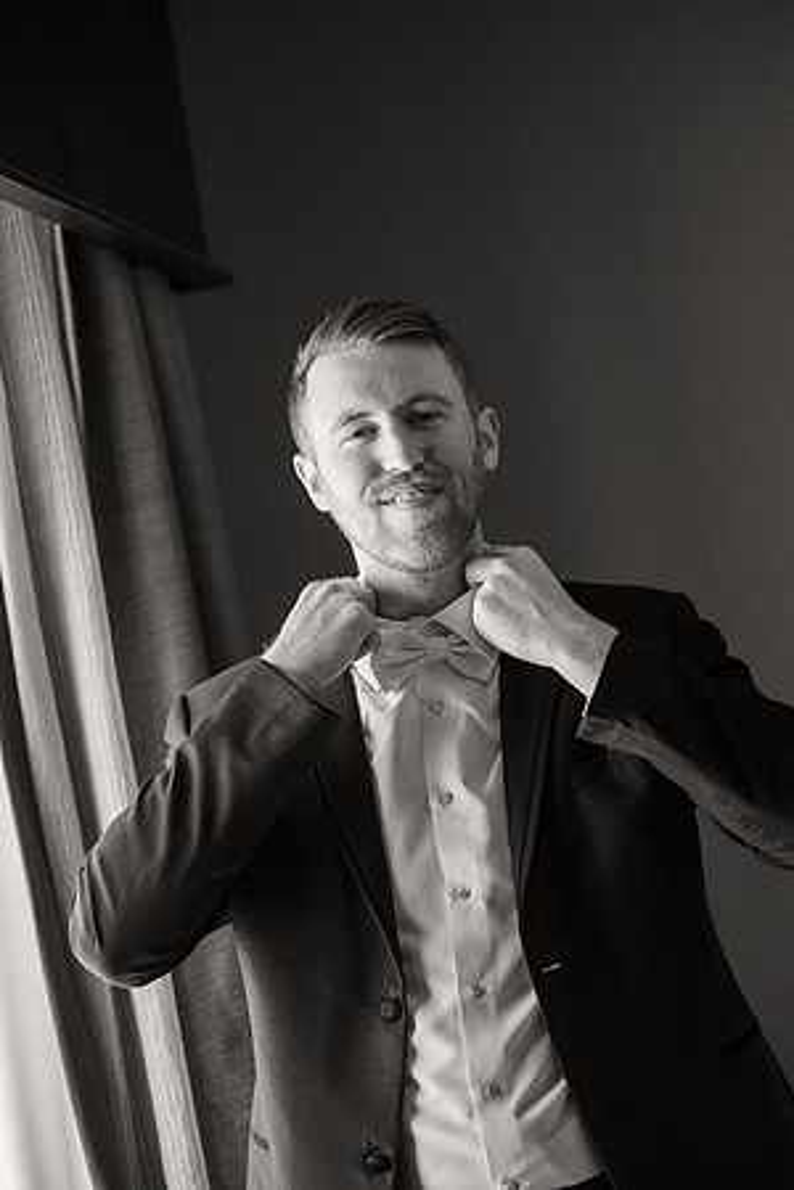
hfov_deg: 17.1
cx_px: 397
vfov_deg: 25.4
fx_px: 2646
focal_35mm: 80
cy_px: 595
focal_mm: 80
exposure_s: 1/640
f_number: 3.5
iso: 2500
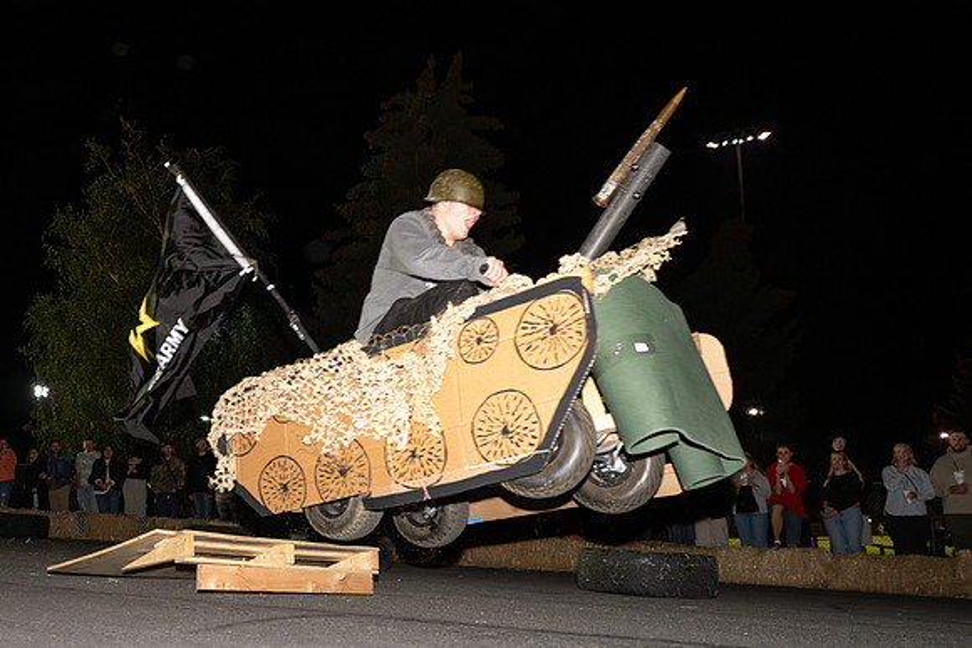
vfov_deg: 36.9
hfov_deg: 53.0
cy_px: 430
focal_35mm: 36
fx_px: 961
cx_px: 356
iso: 2000
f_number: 2.8
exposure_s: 1/400
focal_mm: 24
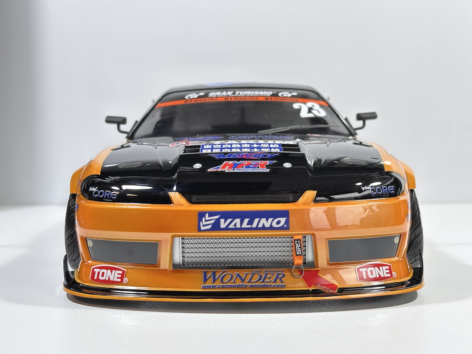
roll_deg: -0.2
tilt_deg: -3.7
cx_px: 236
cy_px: 177
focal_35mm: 48
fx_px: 654
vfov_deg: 30.3
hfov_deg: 39.7
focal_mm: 6.86
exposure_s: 1/50
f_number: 1.78
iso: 160
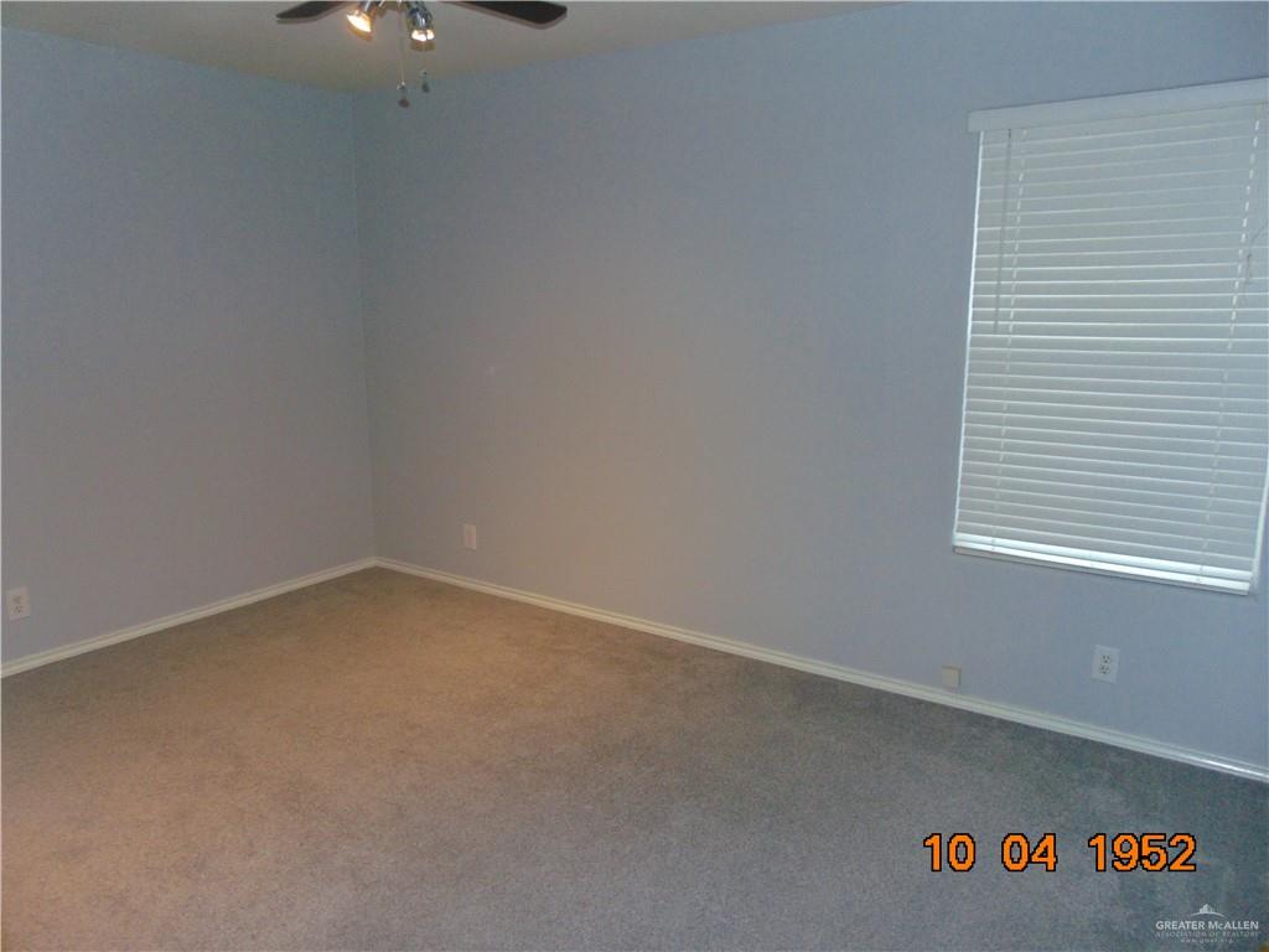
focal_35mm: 25
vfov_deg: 54.9
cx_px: 634
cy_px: 476
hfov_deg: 69.4
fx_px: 916
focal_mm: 4.5
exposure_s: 1/30
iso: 200
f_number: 3
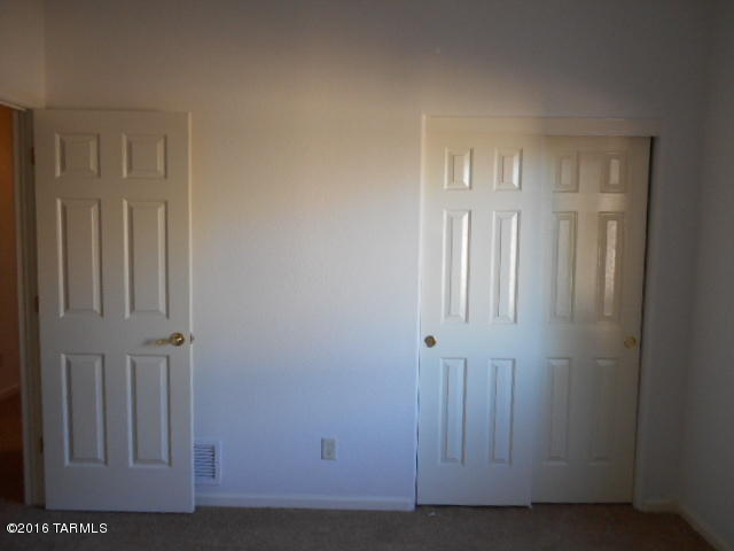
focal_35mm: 29
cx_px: 367
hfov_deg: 61.7
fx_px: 615
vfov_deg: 48.2
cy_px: 276
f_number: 4
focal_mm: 5.2
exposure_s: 1/30
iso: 200
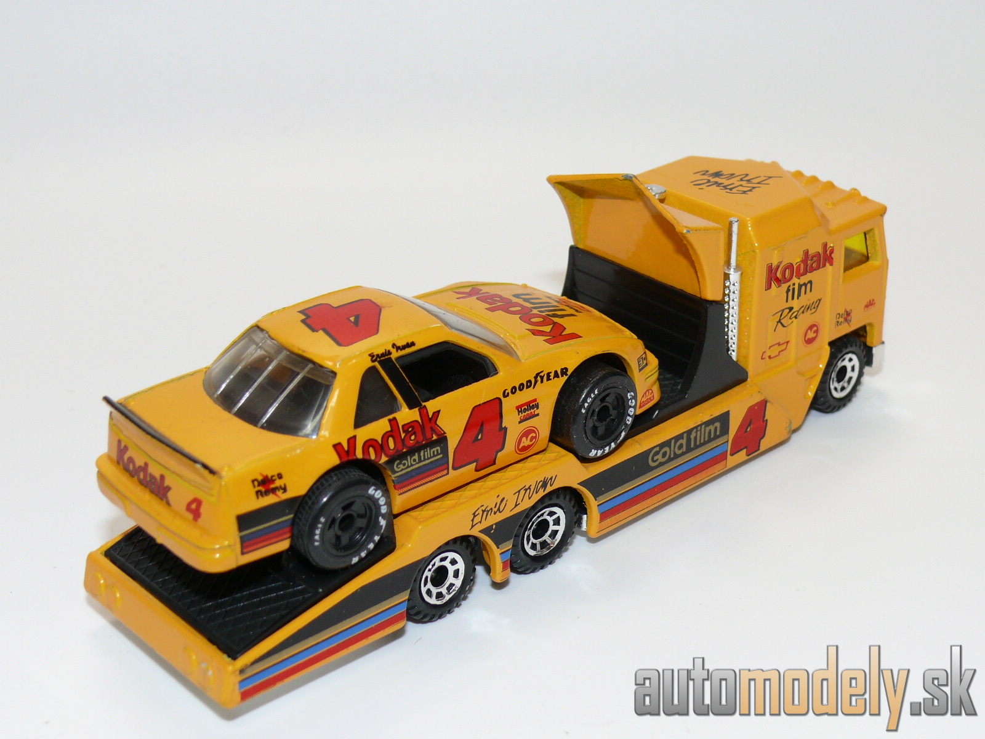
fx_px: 1793
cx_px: 492
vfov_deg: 23.3
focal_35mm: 63
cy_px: 370
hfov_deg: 30.7
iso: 100
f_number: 4
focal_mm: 10.3
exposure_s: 1/30
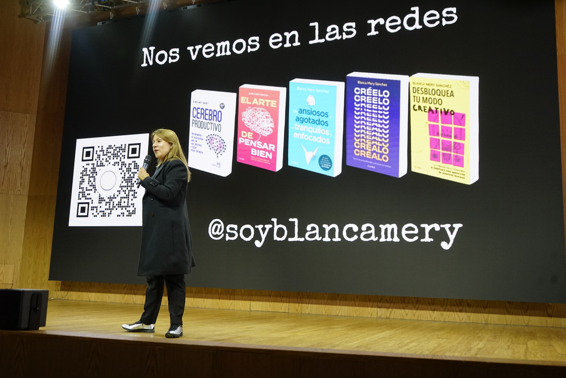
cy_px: 189
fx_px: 535
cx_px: 283
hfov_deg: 55.8
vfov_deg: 38.9
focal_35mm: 34
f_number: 5
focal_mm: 34
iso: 2000
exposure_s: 1/160
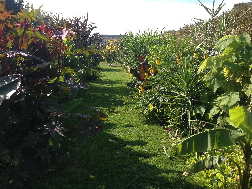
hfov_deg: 52.6
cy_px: 94
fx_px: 255
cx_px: 126
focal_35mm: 35
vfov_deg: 40.7
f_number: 2.4
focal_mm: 4.28
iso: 50
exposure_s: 1/876
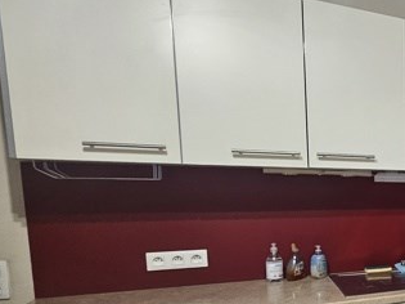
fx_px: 386
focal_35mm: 33
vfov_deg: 41.3
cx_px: 508
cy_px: 237
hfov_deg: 37.8
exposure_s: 1/60
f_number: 2.2
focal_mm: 2.2
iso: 250
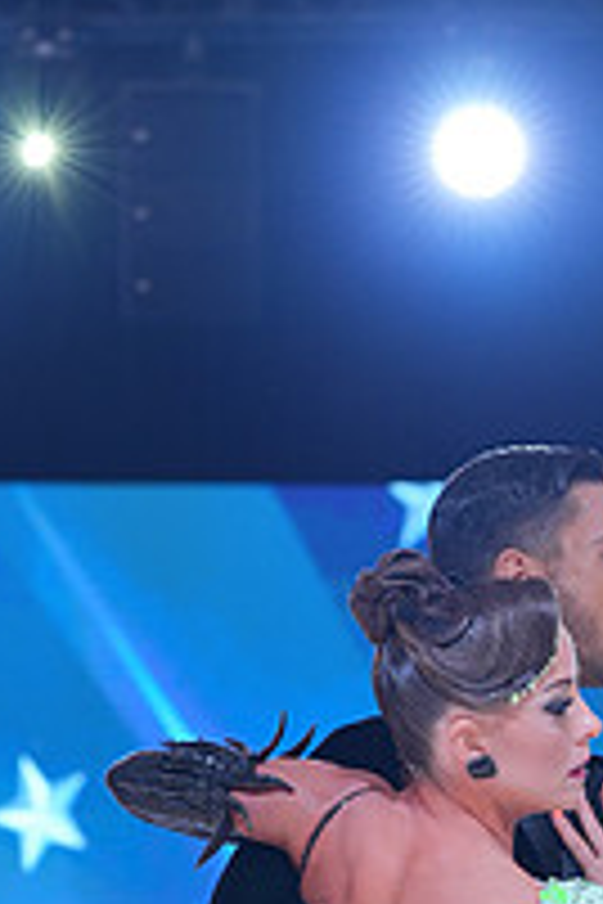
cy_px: 1223
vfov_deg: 10.0
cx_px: 556
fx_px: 5075
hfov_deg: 6.8
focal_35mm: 202
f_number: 4
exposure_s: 1/250
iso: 640
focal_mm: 70
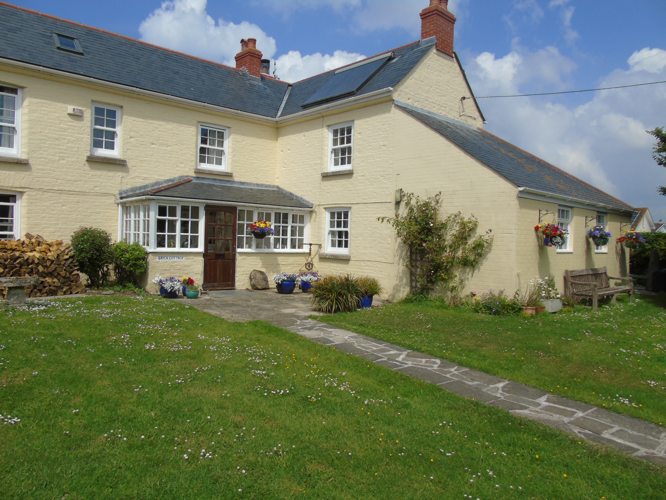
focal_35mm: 25
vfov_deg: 54.9
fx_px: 481
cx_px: 333
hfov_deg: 69.4
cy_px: 250
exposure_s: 1/1000
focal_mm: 4.4
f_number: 4
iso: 80
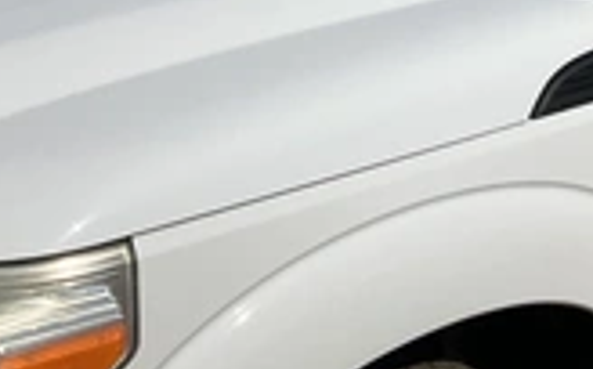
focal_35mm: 75
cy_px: -112
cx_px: 463
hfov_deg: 27.1
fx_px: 1210
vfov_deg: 16.4
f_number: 1.8
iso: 25
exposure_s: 1/12658
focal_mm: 3
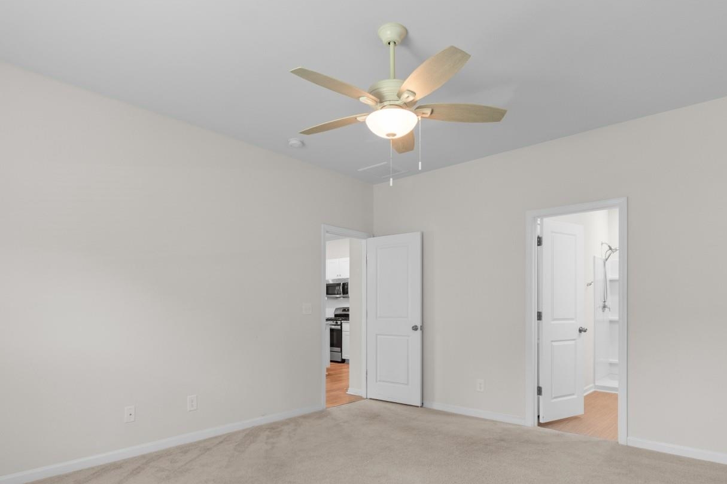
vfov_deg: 60.9
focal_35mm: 20
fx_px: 404
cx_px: 346
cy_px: 310
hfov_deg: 83.9
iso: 100
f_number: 4.5
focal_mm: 10
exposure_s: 1/4
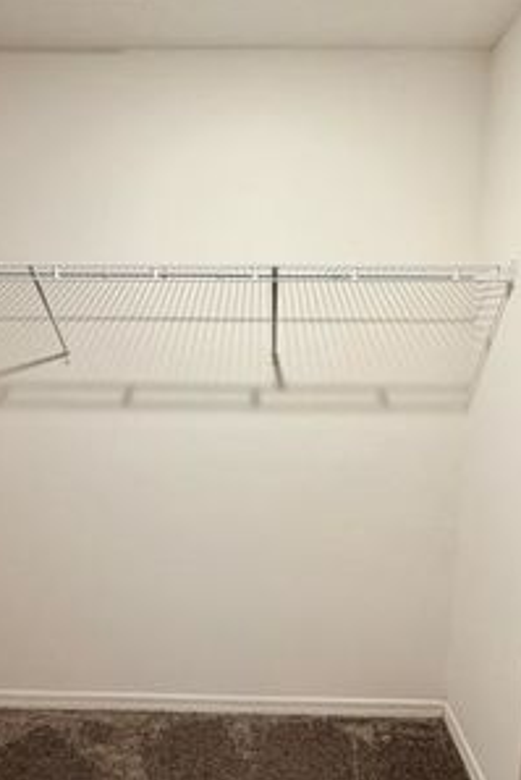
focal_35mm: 26
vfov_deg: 69.1
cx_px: 258
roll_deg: -0.4
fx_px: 564
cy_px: 434
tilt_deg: -10.3
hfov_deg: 49.6
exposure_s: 1/60
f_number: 2.2
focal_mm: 2.22
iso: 250
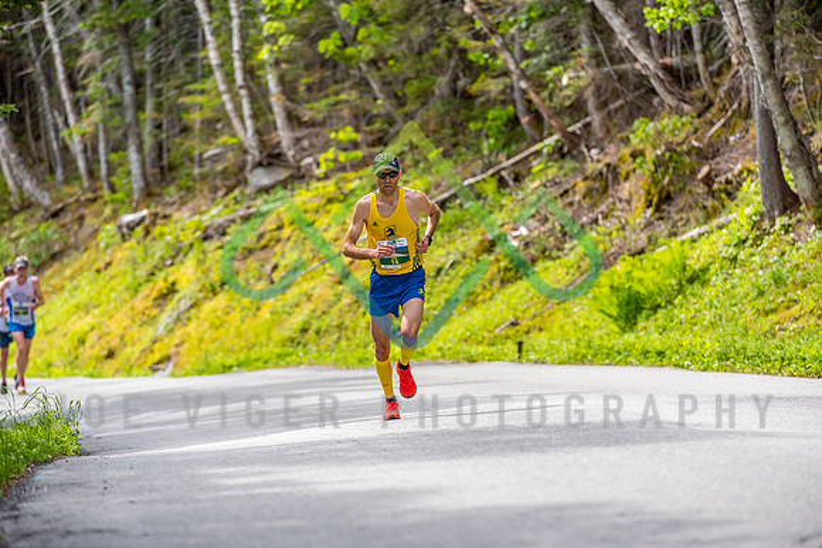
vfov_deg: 6.9
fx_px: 4568
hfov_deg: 10.3
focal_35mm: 200
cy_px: 274
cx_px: 411
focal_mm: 200
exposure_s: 1/2500
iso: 400
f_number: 4
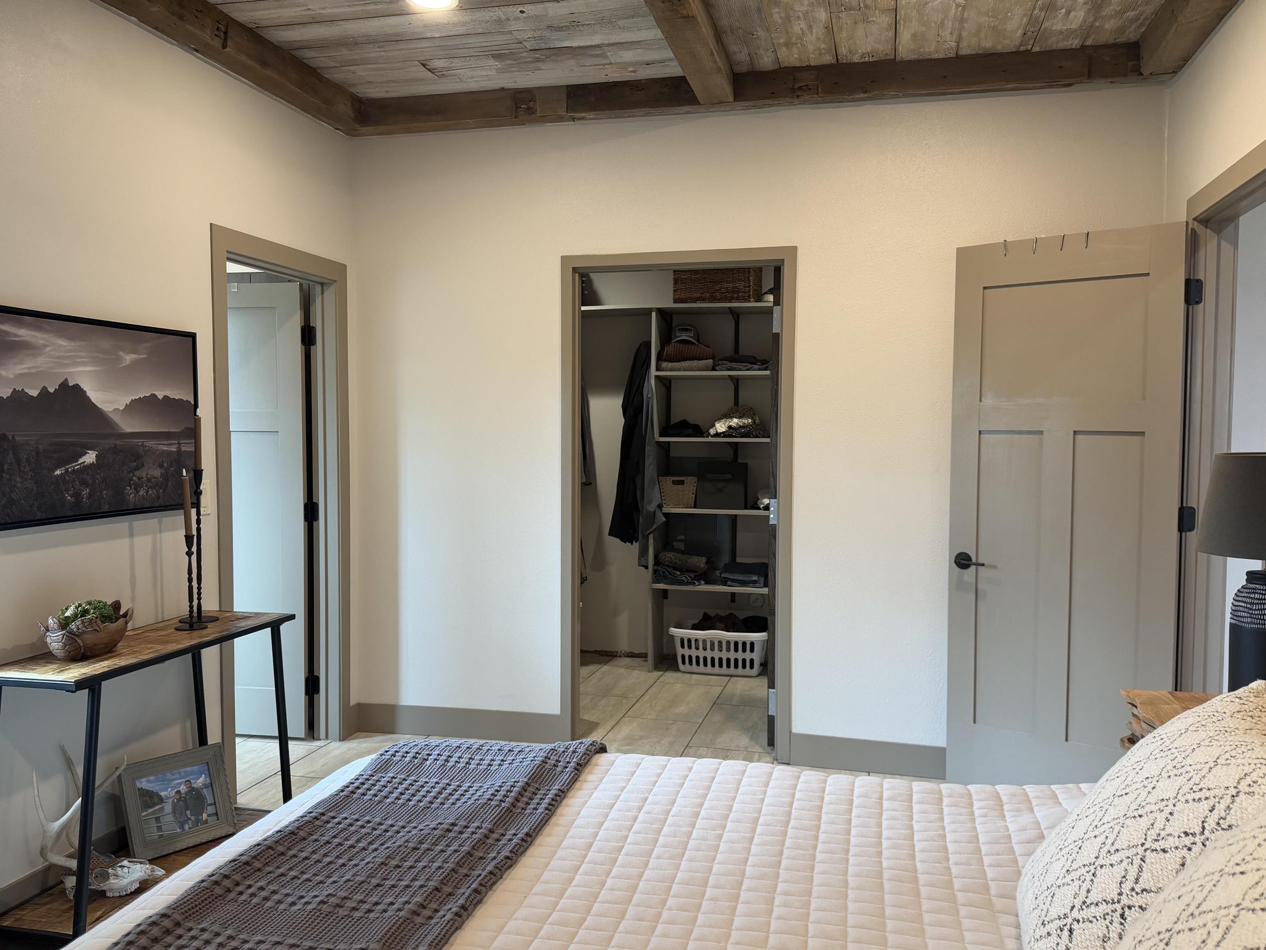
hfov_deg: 61.6
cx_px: 606
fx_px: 1061
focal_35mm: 29
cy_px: 483
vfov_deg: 48.2
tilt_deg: -3.1
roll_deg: +0.0
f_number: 1.78
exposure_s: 1/60
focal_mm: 6.76
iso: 160
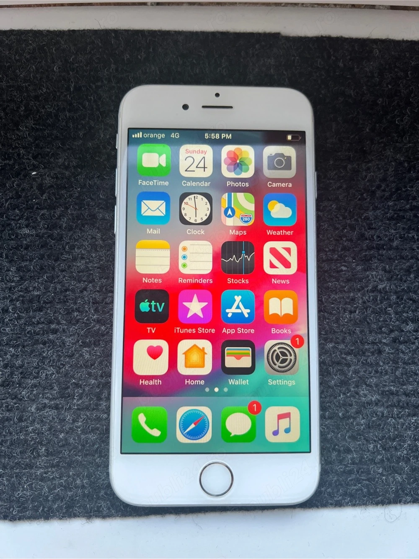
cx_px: 210
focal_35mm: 26
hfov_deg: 53.0
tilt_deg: -82.1
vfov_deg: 67.3
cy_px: 280
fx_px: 420
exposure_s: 1/116
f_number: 1.5
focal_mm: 5.7
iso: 125
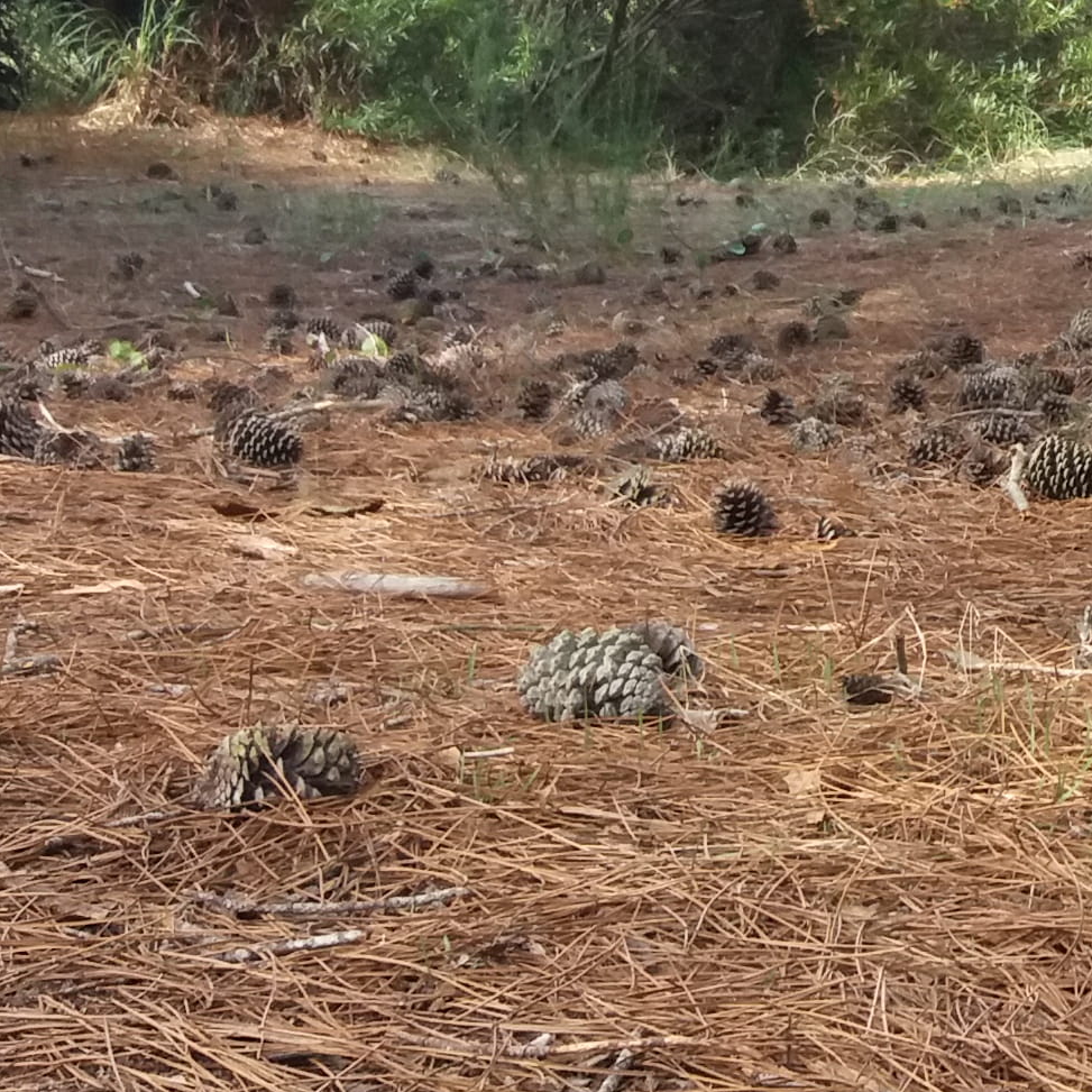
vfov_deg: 16.4
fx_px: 3747
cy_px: 175
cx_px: 1111
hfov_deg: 16.2
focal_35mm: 105
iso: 64
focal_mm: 3.7
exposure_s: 1/163
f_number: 1.9
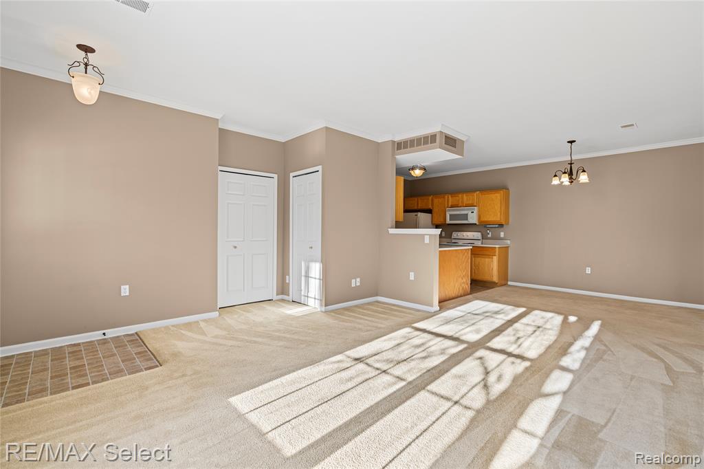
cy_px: 234
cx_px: 352
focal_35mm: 16
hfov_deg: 96.8
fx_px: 313
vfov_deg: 73.7
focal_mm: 16
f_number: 3.5
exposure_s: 1/40
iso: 100
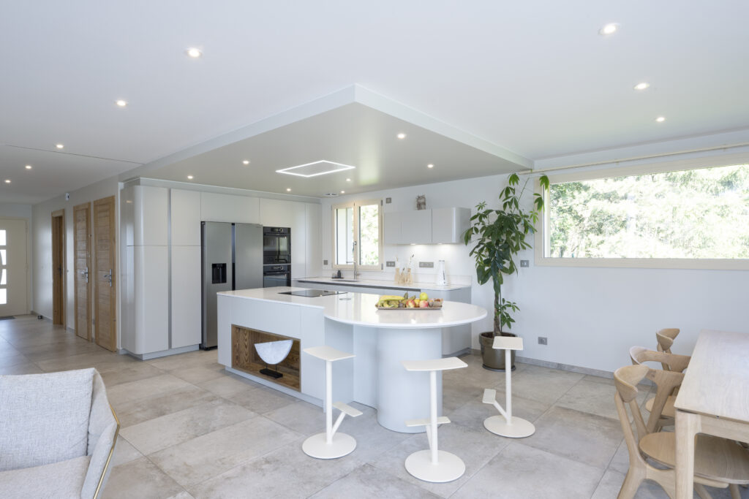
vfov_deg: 63.2
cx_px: 374
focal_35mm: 20
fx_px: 406
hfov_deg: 85.4
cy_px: 250
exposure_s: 1/4
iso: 200
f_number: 16
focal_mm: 19.5
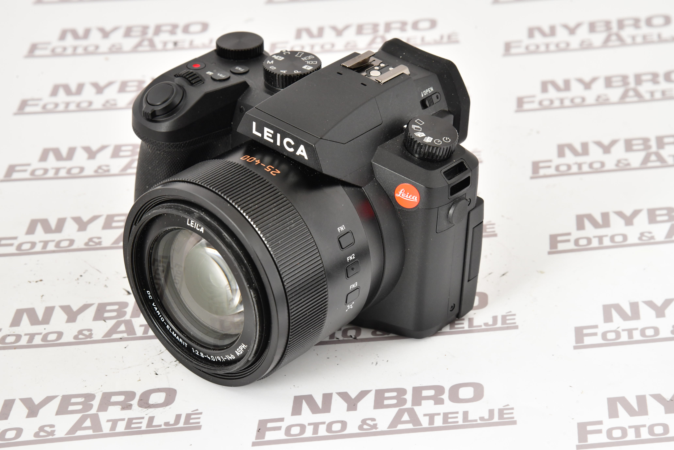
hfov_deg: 17.1
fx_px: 2246
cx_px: 337
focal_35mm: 120
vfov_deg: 11.4
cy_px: 225
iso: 1600
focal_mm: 120
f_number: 14
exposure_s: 1/160
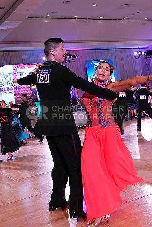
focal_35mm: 45
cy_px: 114
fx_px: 285
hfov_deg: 29.9
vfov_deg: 43.6
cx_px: 76
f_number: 6.3
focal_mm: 30
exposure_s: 1/320
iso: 3200
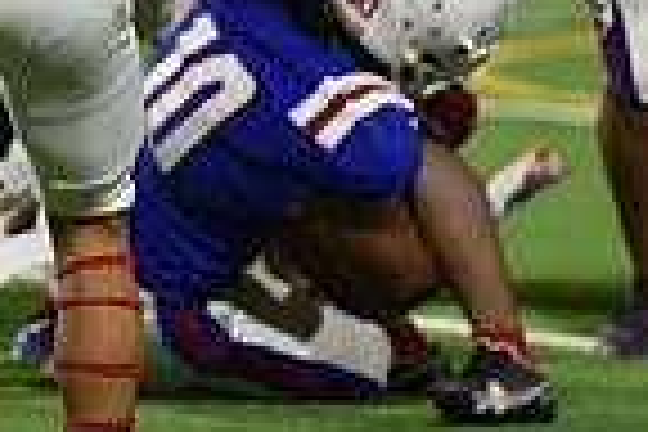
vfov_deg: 1.7
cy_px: -187
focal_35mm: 805
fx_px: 14489
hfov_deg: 2.6
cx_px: 220
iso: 1400
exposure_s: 1/500
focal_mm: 200
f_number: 2.8
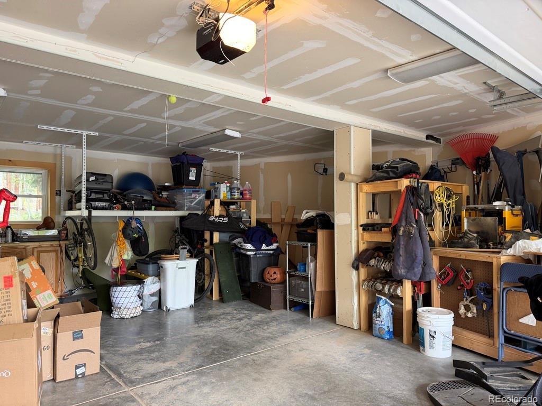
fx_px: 376
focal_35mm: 24
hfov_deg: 71.6
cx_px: 271
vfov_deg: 56.8
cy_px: 203
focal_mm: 6.76
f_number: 1.78
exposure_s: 1/66
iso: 200
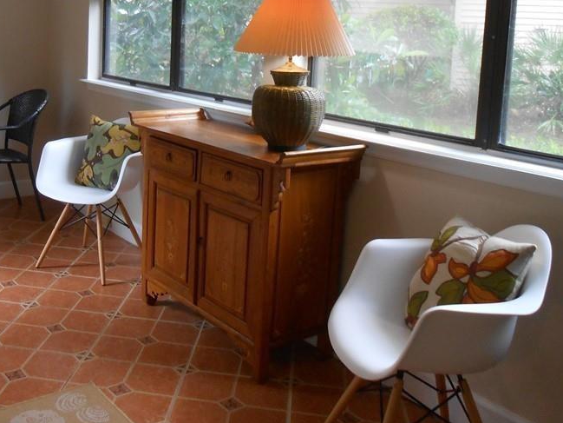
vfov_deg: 34.3
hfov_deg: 45.2
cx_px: 200
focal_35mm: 41
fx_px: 667
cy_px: 97
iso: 250
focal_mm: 4.6
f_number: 3.5
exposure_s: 1/30
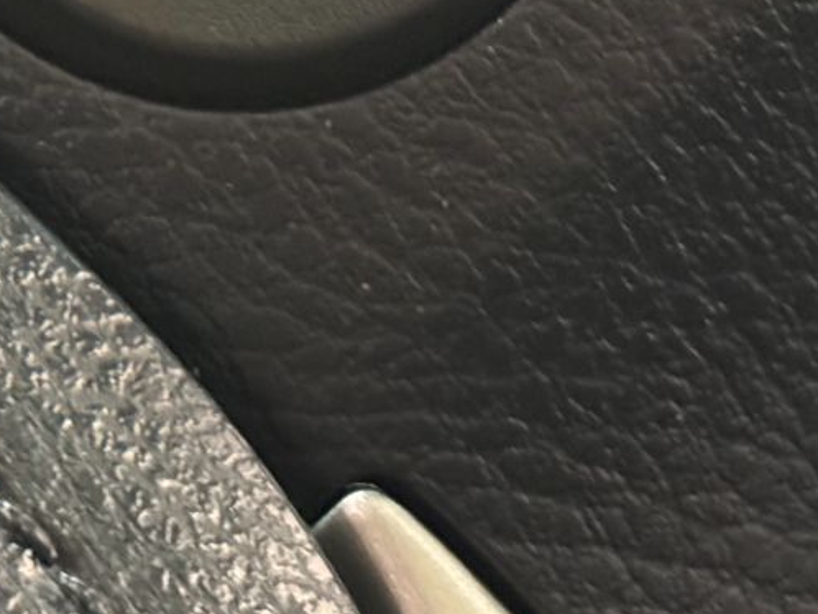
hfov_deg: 10.7
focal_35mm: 185
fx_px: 4374
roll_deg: -0.6
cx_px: 398
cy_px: -309
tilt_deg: -20.6
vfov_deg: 7.9
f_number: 1.78
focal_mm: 6.76
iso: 800
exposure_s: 1/20
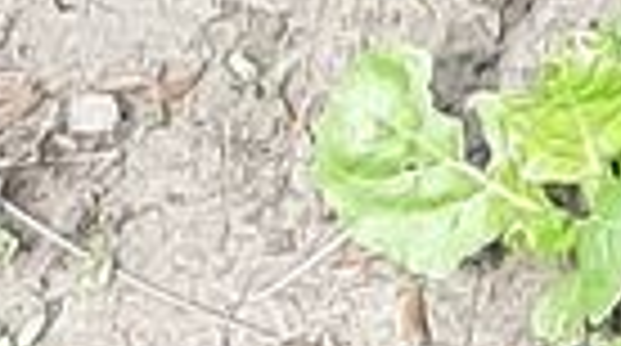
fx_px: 4733
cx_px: 2002
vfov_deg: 3.4
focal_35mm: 288
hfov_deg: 6.7
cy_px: -2121
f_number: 1.7
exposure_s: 1/686
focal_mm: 3.93
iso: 40
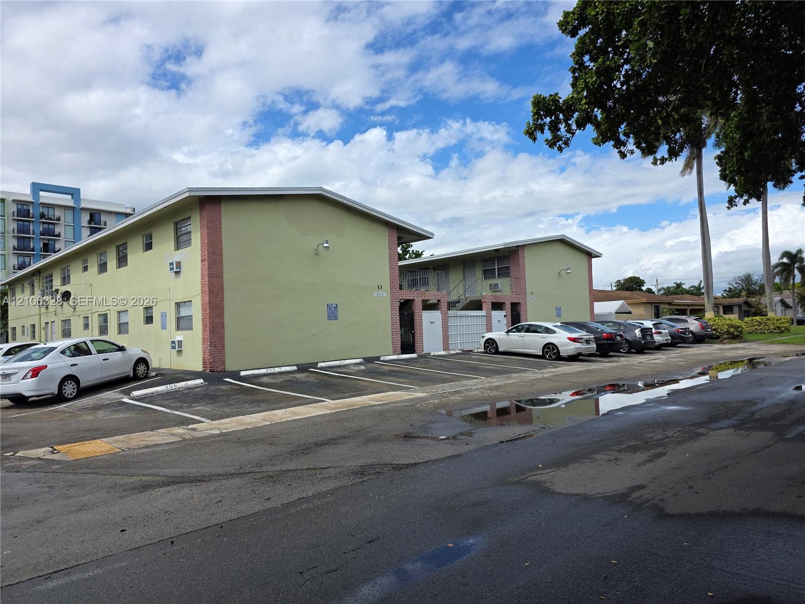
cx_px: 402
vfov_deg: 58.9
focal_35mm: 23
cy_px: 302
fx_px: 535
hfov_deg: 73.9
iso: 80
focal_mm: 6.3
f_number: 1.7
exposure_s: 1/6355
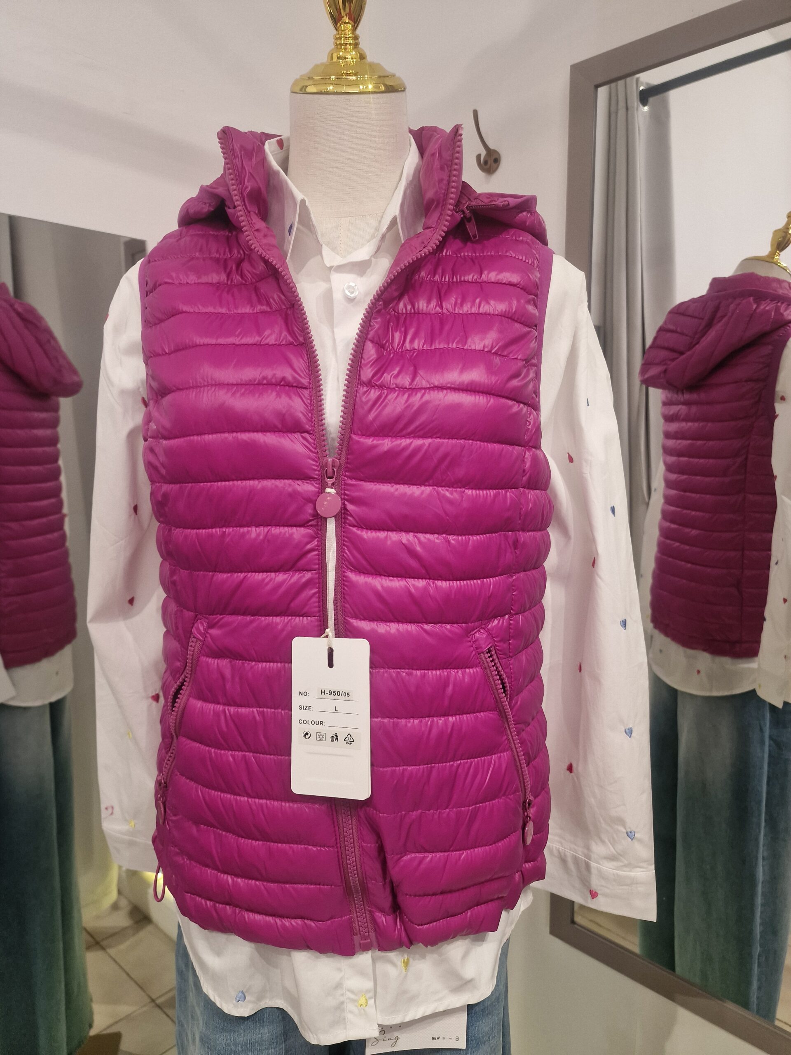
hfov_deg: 58.9
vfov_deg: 73.9
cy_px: 528
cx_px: 396
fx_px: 701
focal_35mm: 23
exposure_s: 1/120
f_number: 1.8
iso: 200
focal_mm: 6.4
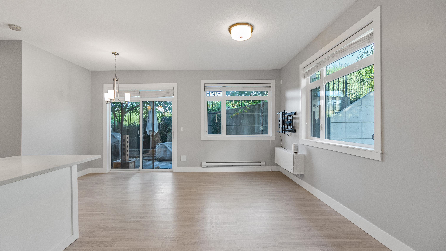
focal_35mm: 16
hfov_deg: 99.4
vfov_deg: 67.1
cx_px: 220
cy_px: 127
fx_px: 189
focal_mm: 10
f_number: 4
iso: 640
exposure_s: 1/80
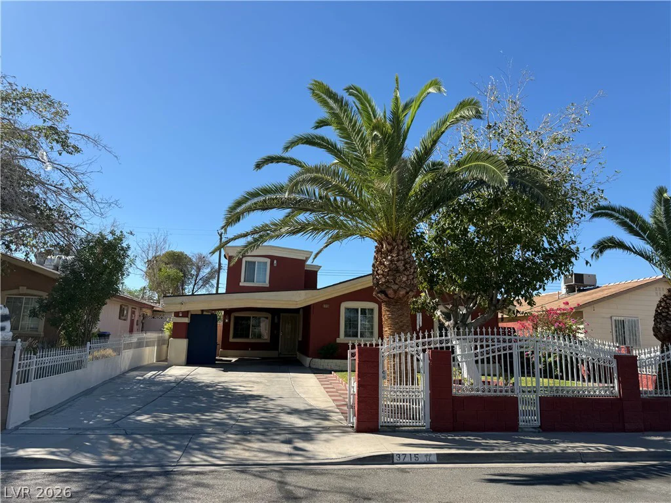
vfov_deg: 56.8
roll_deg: -1.7
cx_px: 336
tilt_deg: +11.4
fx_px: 465
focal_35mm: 24
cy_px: 252
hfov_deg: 71.6
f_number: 1.78
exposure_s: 1/2169
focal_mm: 6.76
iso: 80
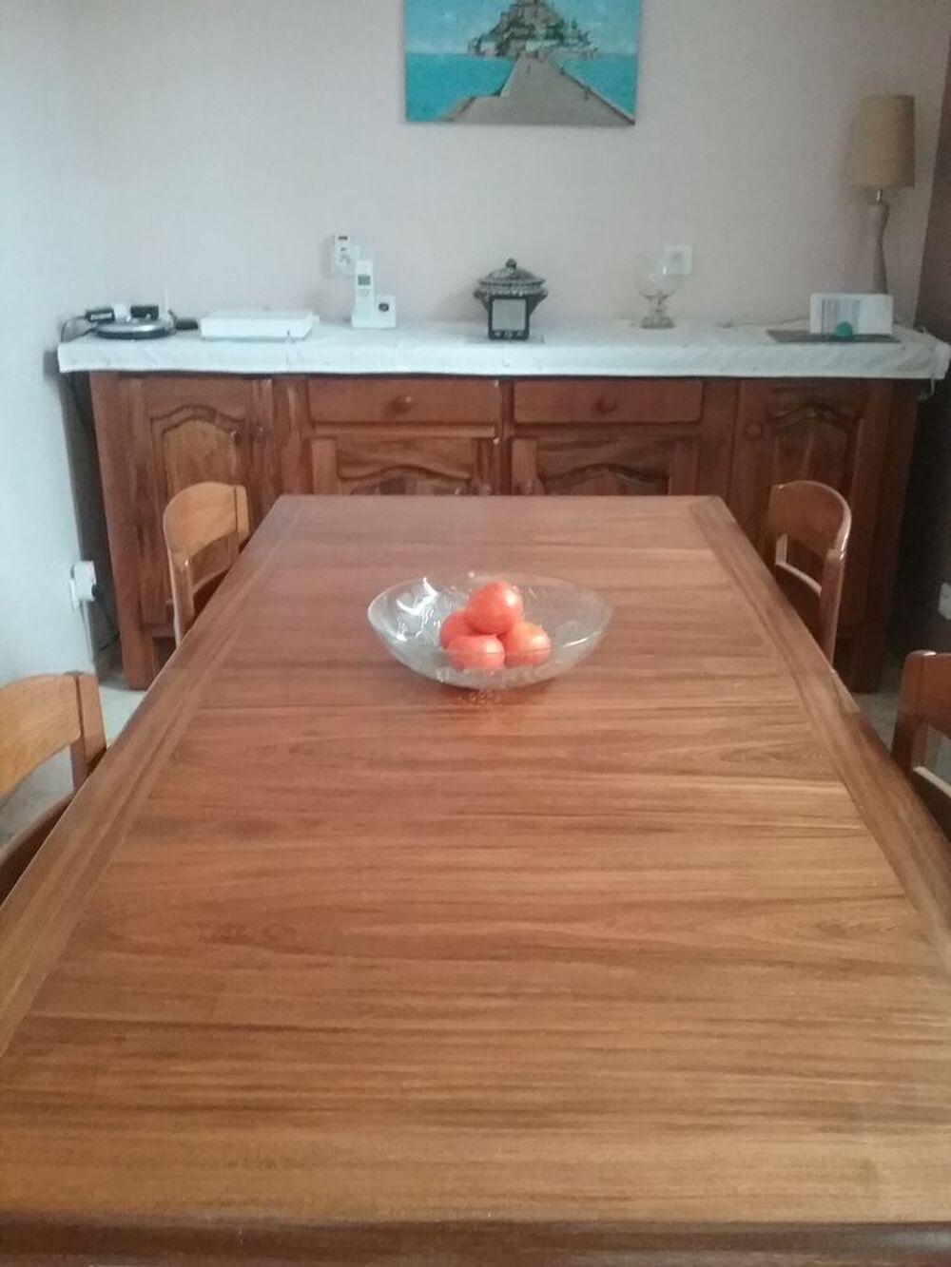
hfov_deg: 45.4
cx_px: 476
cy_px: 634
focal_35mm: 31
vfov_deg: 58.3
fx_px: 1135
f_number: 2.2
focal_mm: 3.3
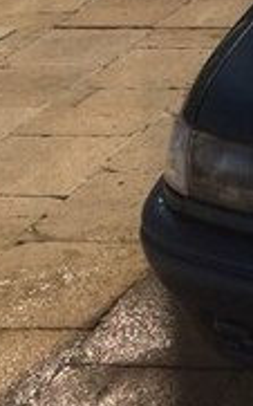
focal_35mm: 112
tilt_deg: -16.5
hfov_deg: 9.7
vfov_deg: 18.1
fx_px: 1237
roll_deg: -1.4
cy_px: 1
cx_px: 687
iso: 32
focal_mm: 4.15
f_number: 2.2
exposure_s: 1/3731
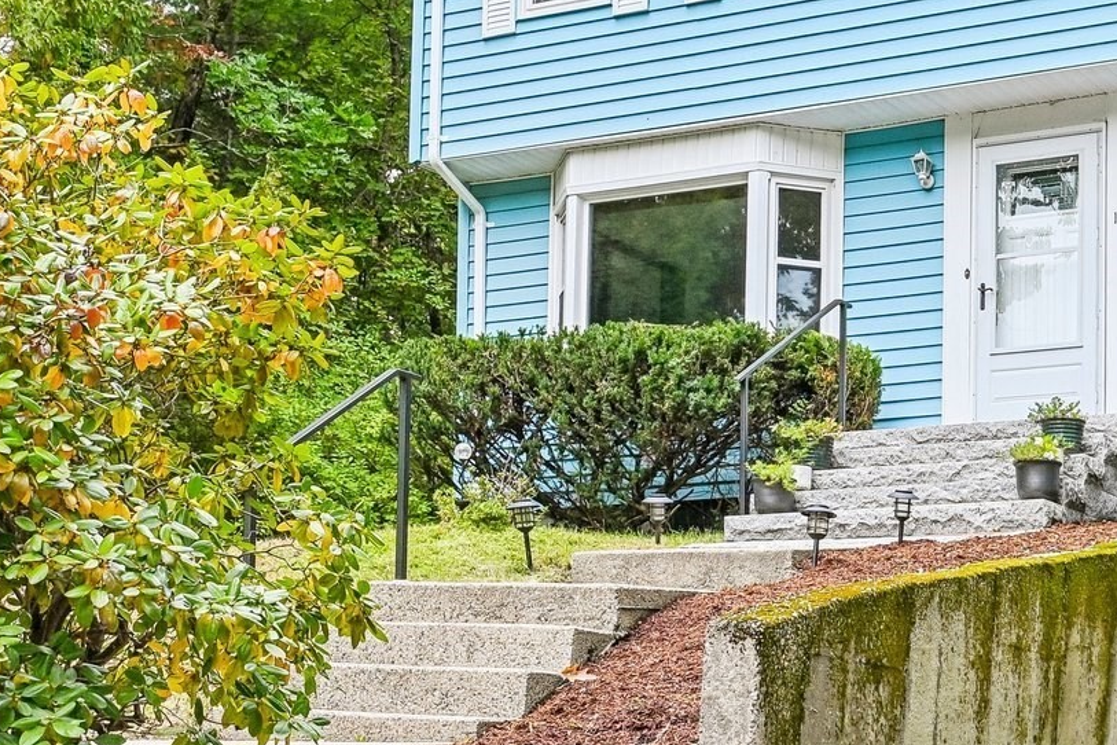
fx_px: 1955
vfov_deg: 21.5
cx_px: 970
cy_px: 263
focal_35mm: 63
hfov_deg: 30.7
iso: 400
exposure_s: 1/200
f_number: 8
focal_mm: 25
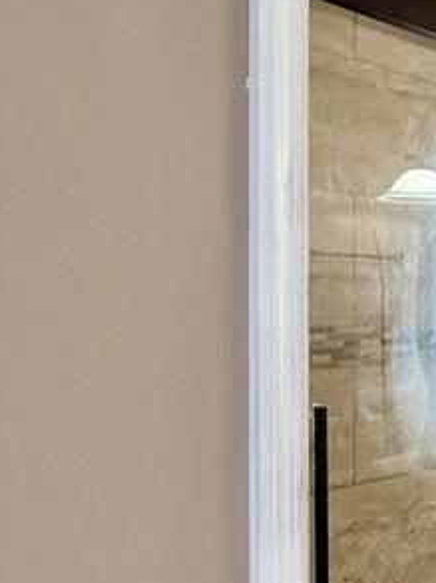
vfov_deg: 38.9
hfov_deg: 21.2
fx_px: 825
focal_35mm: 49
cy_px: 326
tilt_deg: -0.6
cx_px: 759
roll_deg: -0.2
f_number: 2.2
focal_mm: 2.22
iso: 320
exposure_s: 1/120
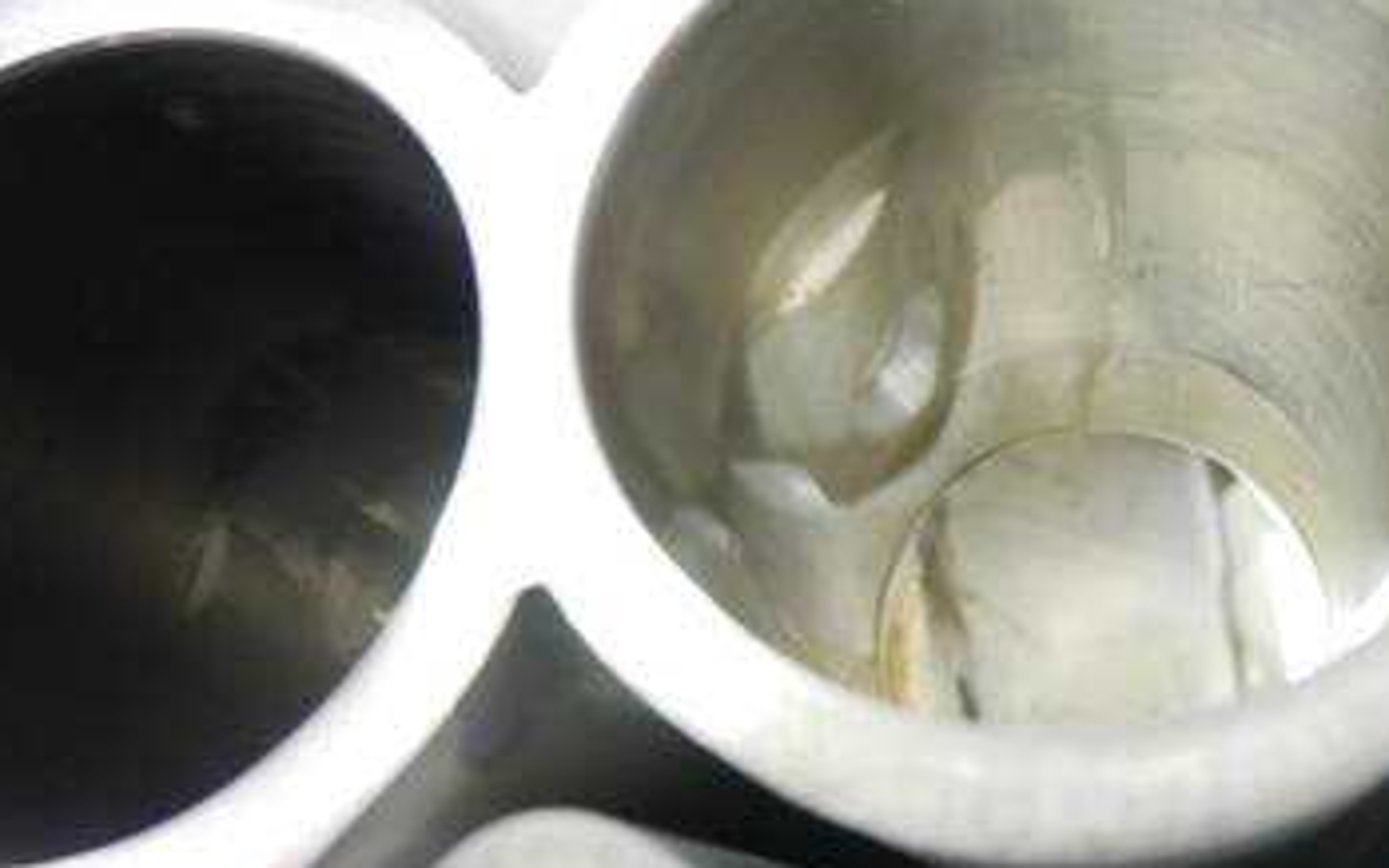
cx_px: 935
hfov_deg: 54.1
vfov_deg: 36.0
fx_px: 1325
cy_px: 549
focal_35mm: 35
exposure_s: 1/60
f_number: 3.5
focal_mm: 12
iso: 1600
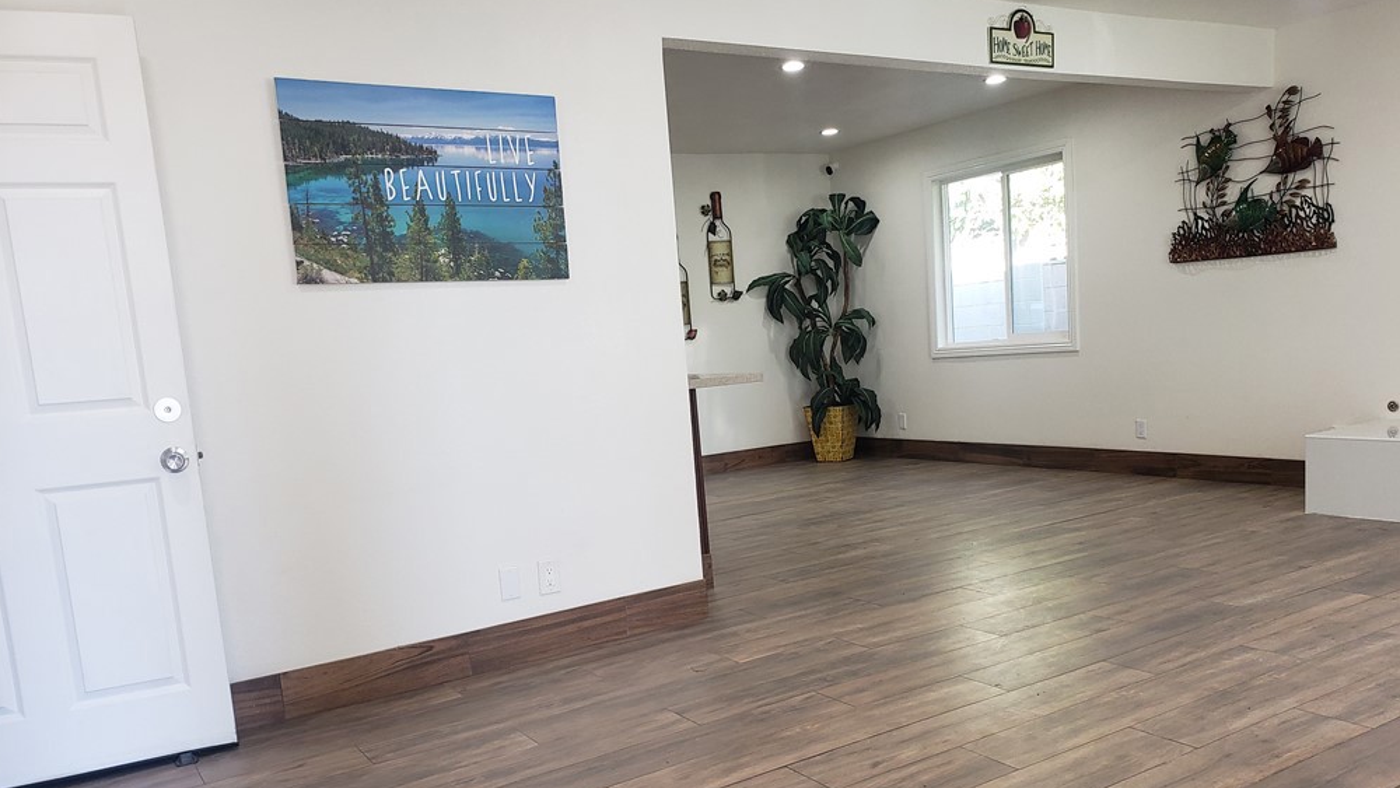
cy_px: 483
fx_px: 1077
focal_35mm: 29
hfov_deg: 66.1
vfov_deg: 40.0
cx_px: 707
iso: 125
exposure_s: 1/60
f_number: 2.4
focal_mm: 4.3
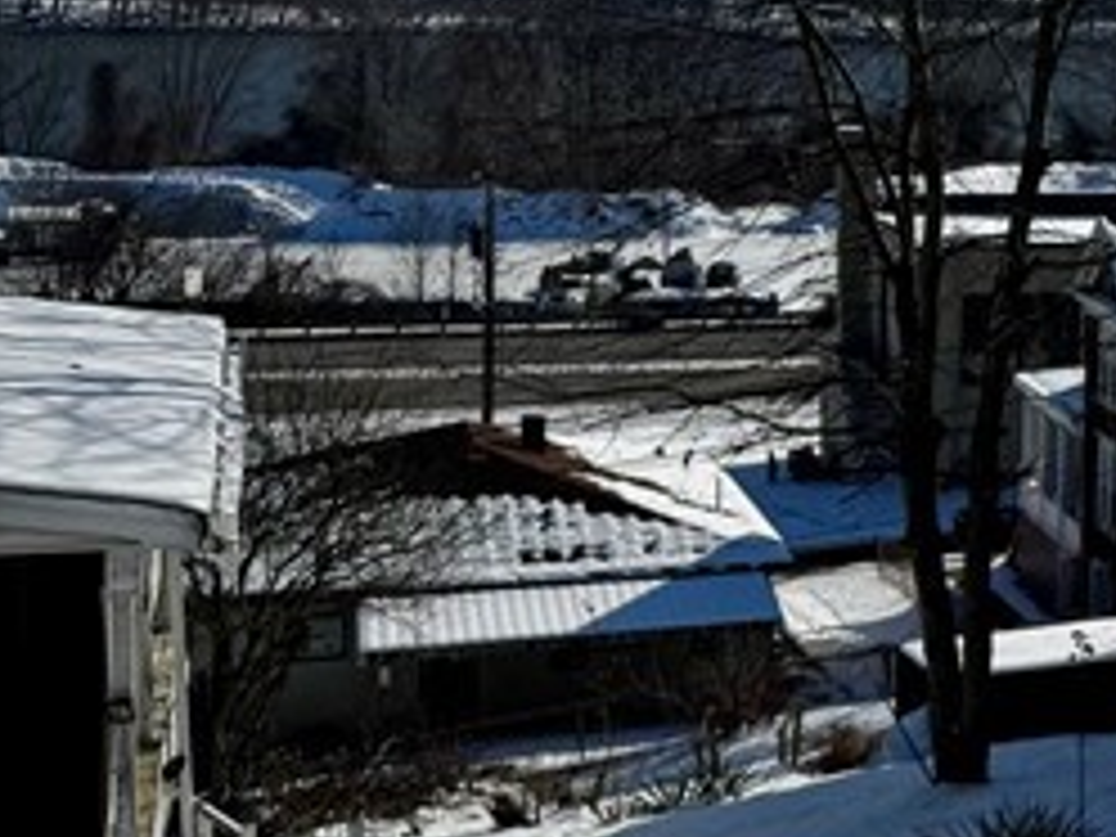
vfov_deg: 14.8
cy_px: 122
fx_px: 3192
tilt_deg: -4.5
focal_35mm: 99
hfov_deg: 15.6
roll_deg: -2.5
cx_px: 2259
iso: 64
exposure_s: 1/12346
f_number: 1.78
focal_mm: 6.76
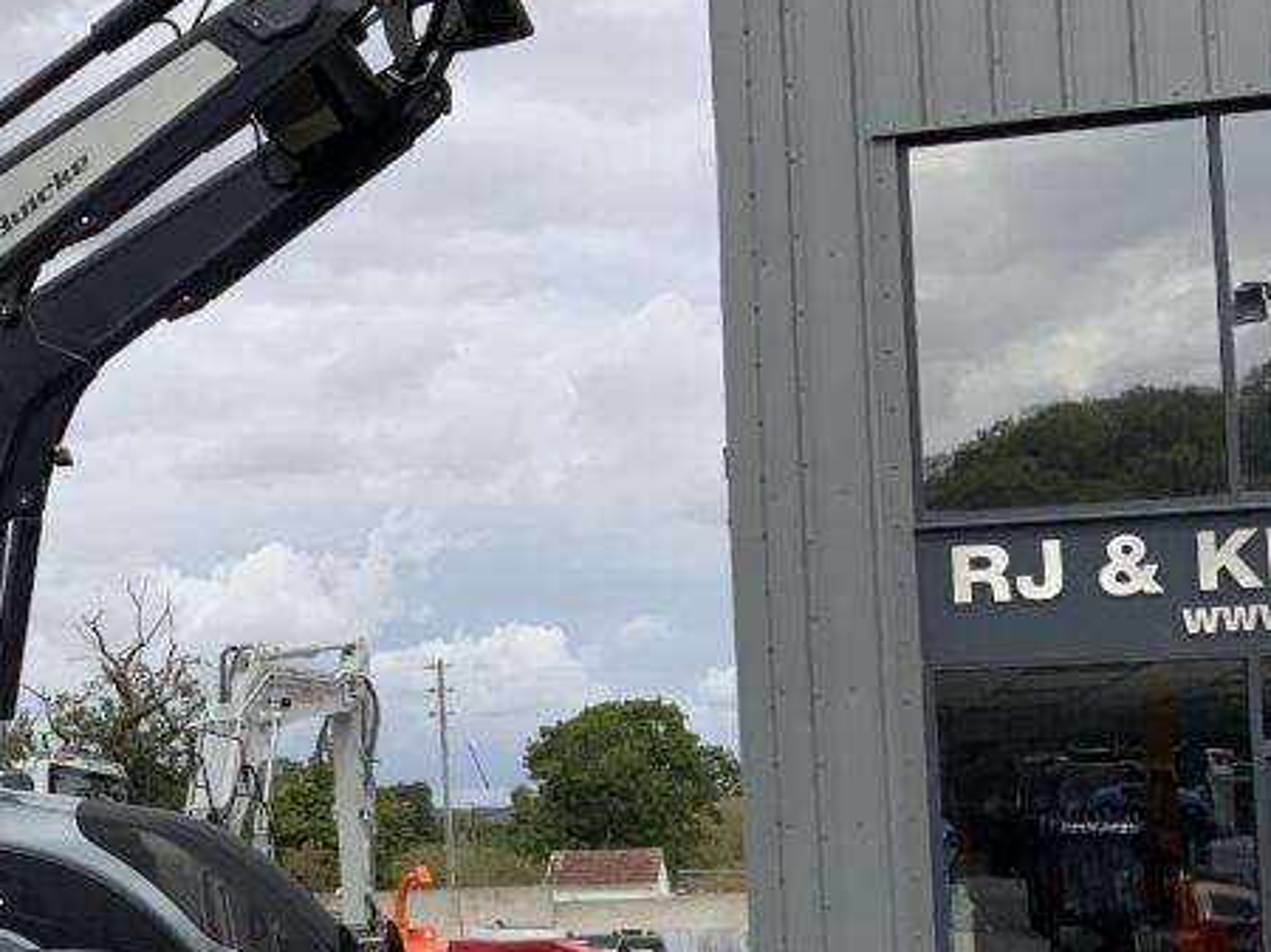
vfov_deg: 22.0
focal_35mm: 66
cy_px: 732
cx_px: -6
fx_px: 2422
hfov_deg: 27.7
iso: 16
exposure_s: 1/2427
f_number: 1.8
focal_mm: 3
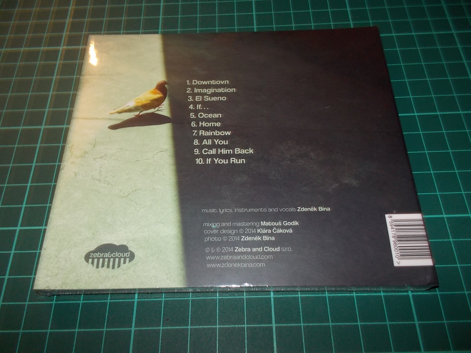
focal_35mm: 29
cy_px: 176
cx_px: 236
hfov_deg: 61.7
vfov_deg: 48.2
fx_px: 395
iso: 200
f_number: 3.3
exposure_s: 1/30
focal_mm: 4.1
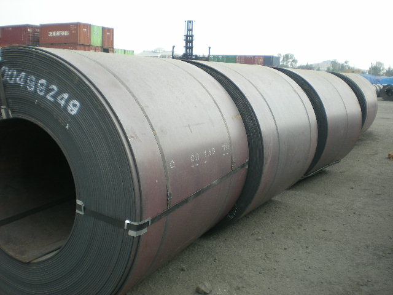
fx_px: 431
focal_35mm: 38
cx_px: 196
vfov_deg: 37.7
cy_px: 148
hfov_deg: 49.0
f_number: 3.1
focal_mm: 6.3
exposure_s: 1/251
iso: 50
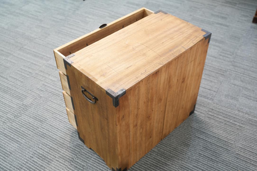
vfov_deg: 35.1
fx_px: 271
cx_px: 128
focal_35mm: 38
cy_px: 86
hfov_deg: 50.7
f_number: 4
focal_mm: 38
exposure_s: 1/40
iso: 640
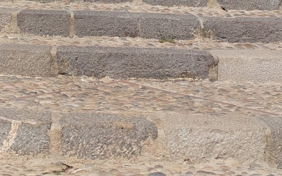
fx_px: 630
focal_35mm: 82
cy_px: -229
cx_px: 104
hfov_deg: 25.1
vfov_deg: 12.8
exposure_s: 1/2022
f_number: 1.8
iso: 25
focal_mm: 5.23
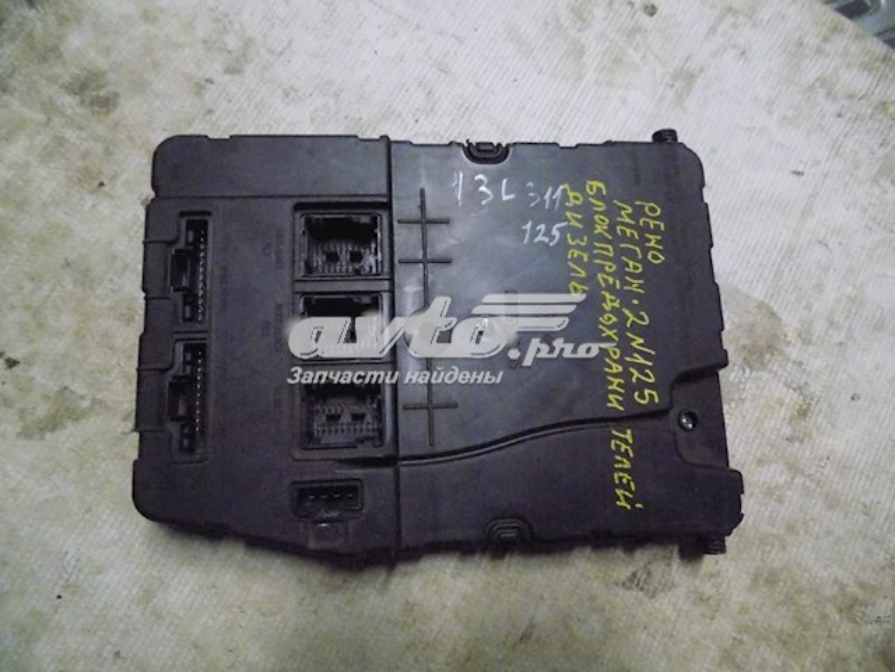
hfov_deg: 73.9
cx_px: 448
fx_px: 595
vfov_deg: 58.9
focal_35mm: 23
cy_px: 336
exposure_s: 1/100
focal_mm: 4
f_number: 3.1
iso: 1600
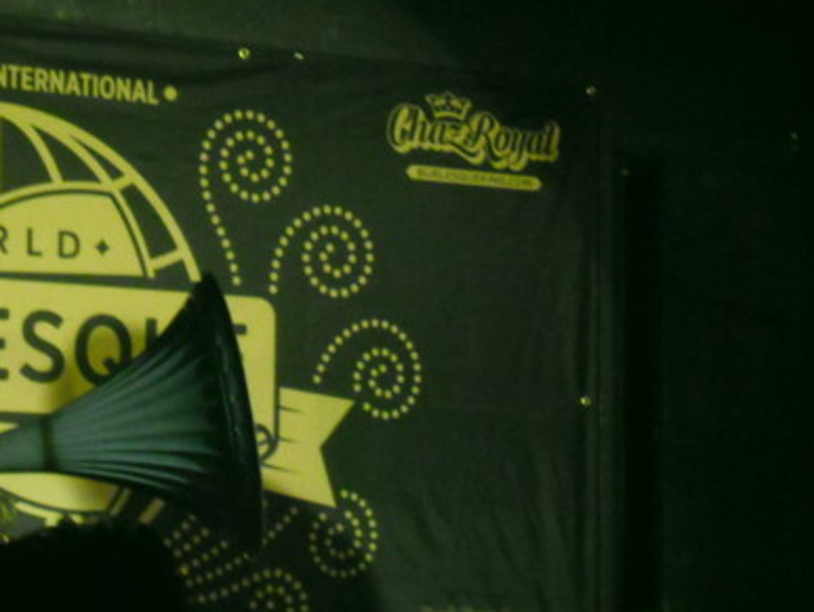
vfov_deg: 9.4
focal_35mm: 159
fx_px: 3742
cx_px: 597
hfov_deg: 12.4
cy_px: 303
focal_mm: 13.9
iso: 800
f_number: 5.9
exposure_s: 1/8
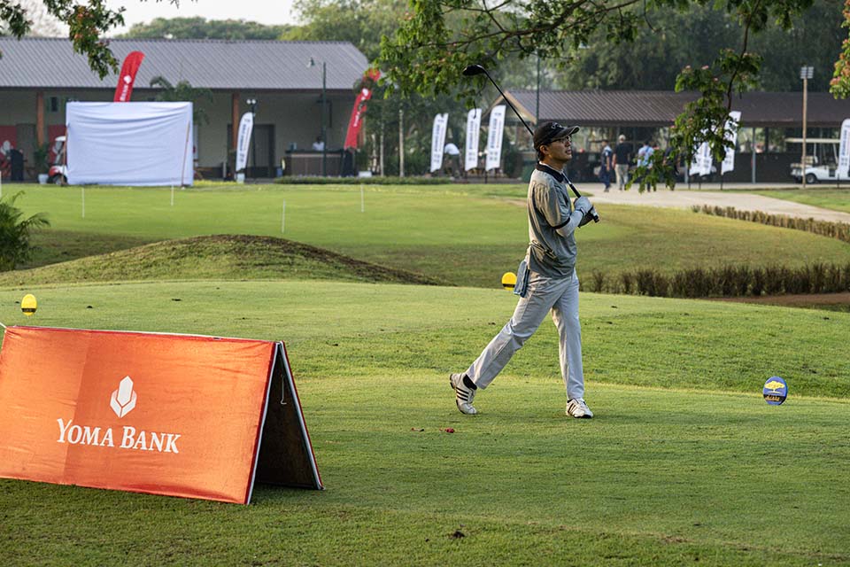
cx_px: 425
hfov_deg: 16.4
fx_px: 2951
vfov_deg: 11.0
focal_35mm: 125
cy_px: 284
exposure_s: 1/2500
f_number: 5.6
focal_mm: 125
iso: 4000
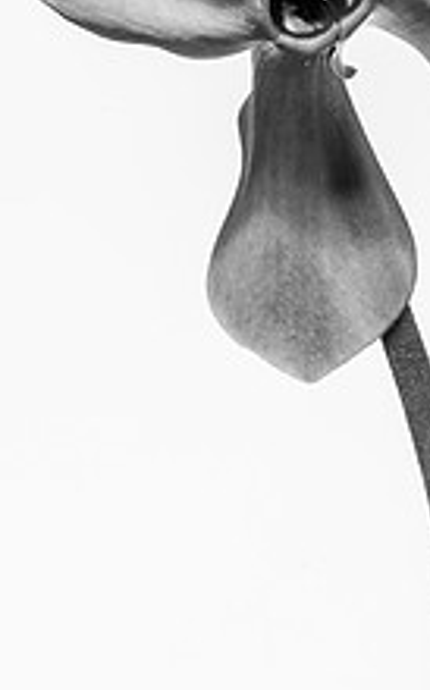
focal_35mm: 125
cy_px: 144
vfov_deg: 16.6
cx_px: 293
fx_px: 2350
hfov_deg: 10.4
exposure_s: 2
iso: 200
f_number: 22
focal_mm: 60
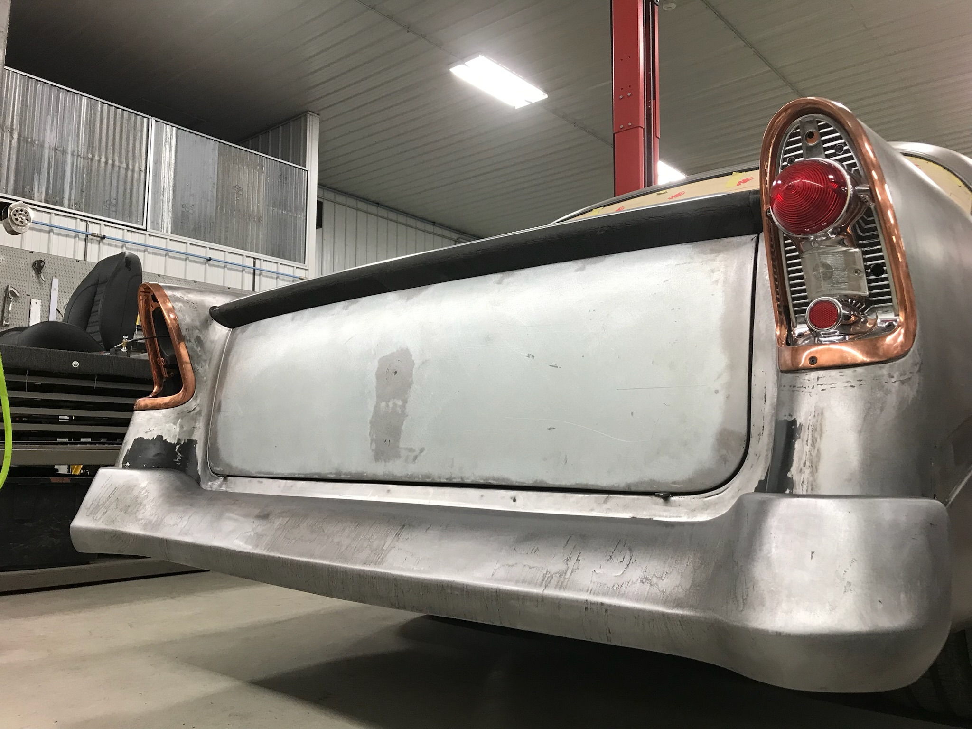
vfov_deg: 49.7
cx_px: 486
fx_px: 786
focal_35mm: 28
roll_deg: -1.4
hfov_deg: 63.4
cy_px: 364
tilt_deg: +6.4
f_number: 1.8
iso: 25
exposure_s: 1/40
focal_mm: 3.99
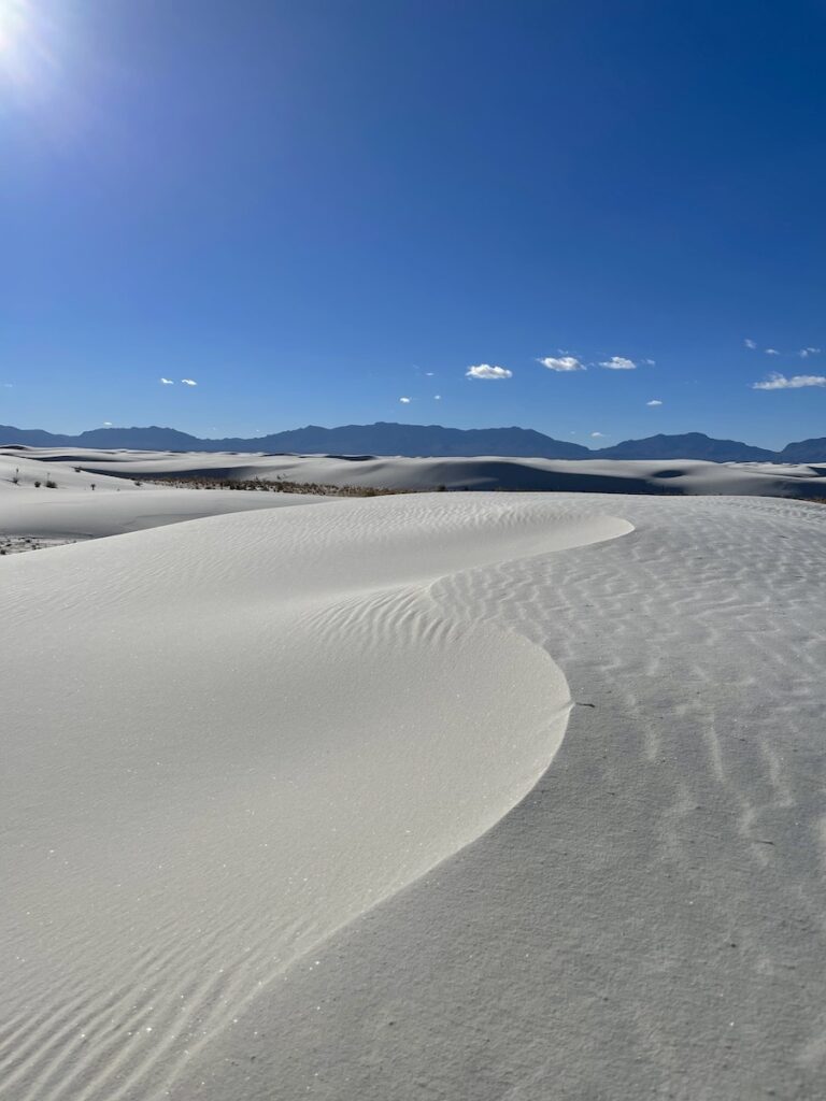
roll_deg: -0.3
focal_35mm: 26
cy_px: 550
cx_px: 413
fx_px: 827
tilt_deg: -5.3
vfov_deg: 67.3
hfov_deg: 53.1
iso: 32
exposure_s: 1/14925
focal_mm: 4.2
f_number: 1.6
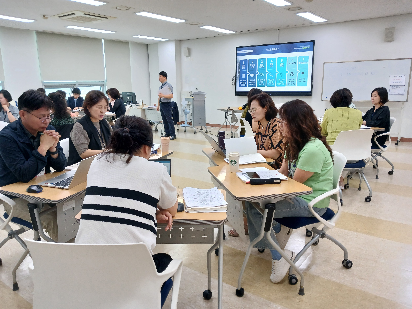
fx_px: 321
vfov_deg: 51.4
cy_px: 154
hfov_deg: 65.3
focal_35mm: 27
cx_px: 206
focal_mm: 4
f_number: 1.8
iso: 160
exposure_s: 1/60
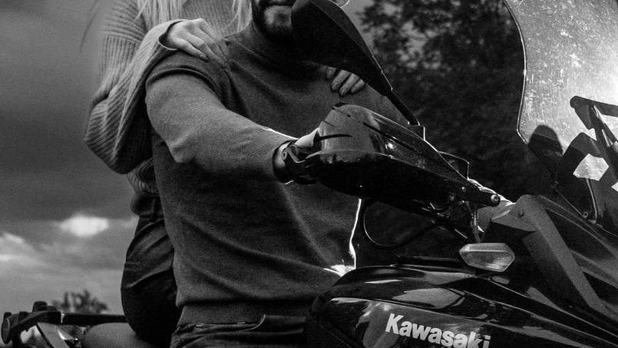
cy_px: 328
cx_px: 540
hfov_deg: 21.0
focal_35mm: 100
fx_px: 1639
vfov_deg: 12.0
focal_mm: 30
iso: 4000
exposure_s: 1/400
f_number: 4
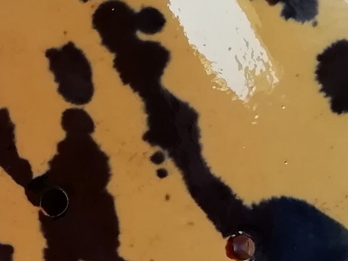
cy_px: 241
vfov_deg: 11.2
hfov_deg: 14.7
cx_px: -7
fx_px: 1328
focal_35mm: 132
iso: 50
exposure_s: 1/101
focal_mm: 3.21
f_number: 2.2
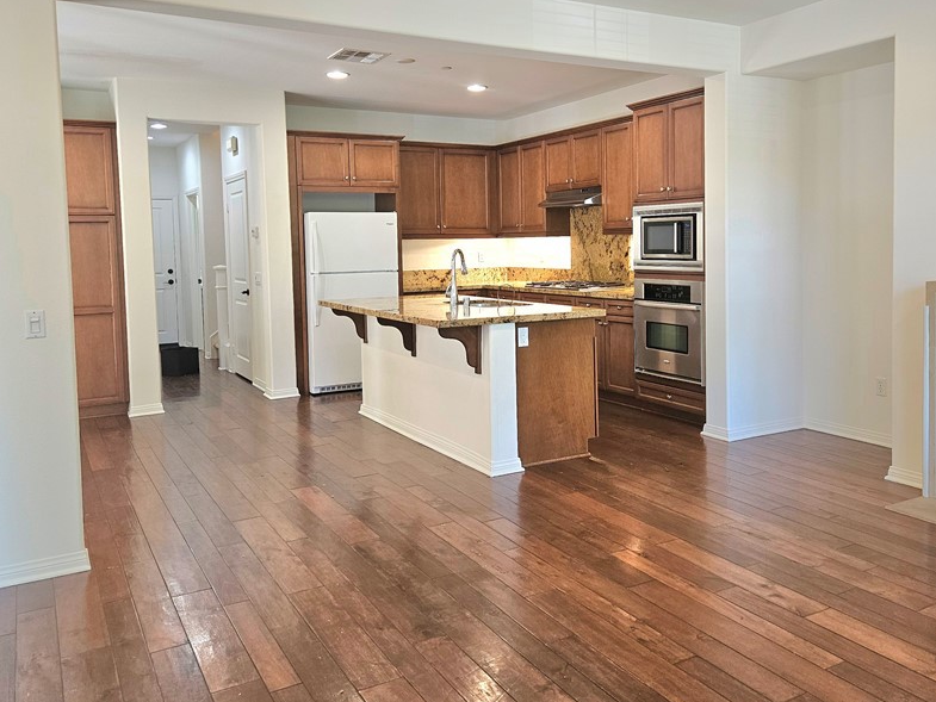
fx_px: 811
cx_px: 496
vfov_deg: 46.6
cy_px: 291
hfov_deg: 59.9
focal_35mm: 30
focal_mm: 5.4
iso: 200
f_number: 1.8
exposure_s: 1/120
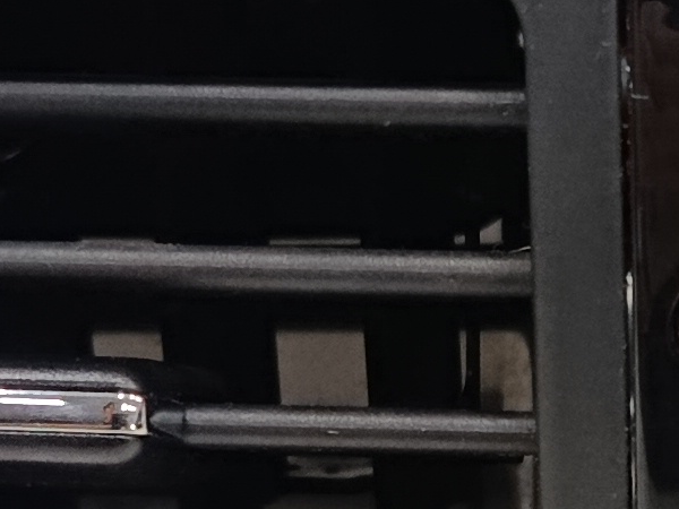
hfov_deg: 12.1
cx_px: 808
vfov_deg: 9.3
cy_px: 405
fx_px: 3138
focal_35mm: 160
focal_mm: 5.24
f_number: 1.7
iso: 649
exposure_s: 1/50
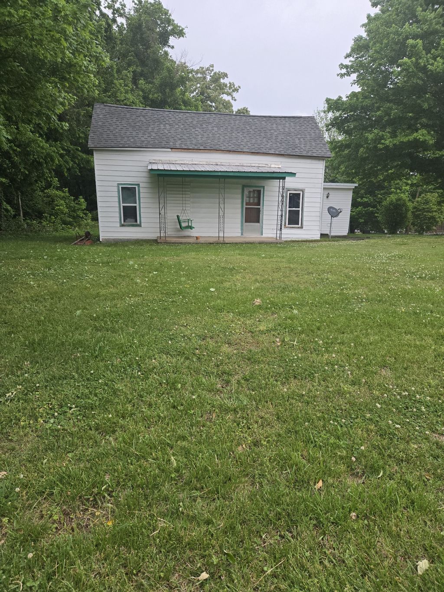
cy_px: 296
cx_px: 222
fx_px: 393
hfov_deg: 58.9
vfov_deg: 73.9
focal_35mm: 23
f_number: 1.8
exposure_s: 1/508
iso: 160
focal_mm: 5.4
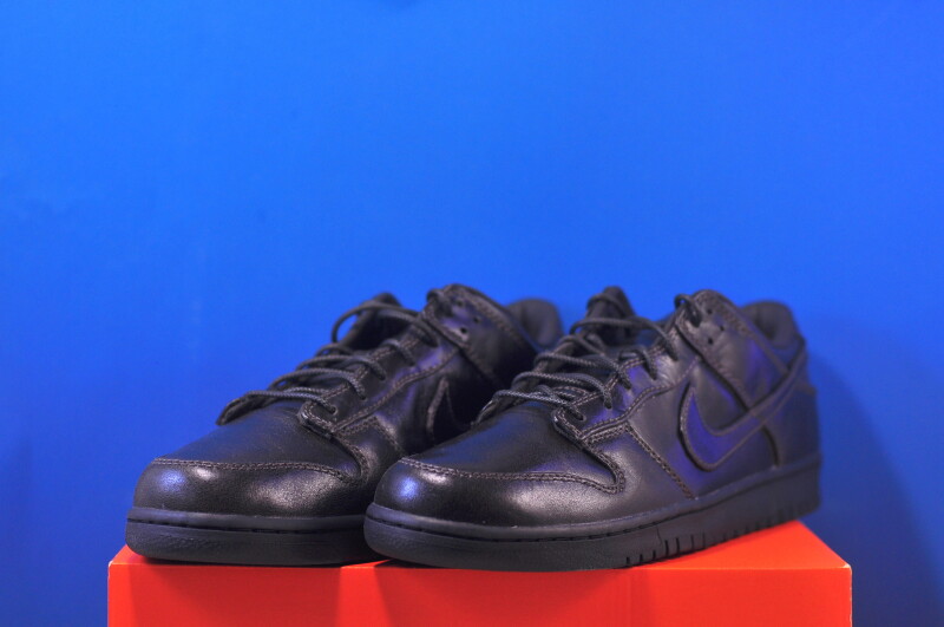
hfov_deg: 27.0
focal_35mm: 75
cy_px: 314
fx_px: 1964
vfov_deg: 18.1
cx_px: 472
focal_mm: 50
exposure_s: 1/320
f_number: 2.5
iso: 250
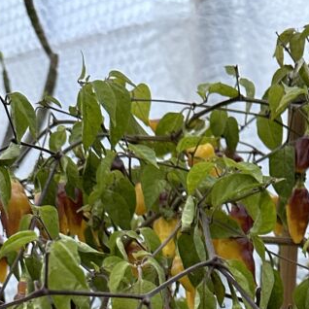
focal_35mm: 80
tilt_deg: -16.5
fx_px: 808
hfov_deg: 21.0
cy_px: 538
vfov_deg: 17.8
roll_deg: +1.5
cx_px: 301
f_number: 1.78
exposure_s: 1/60
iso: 250
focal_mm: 6.86
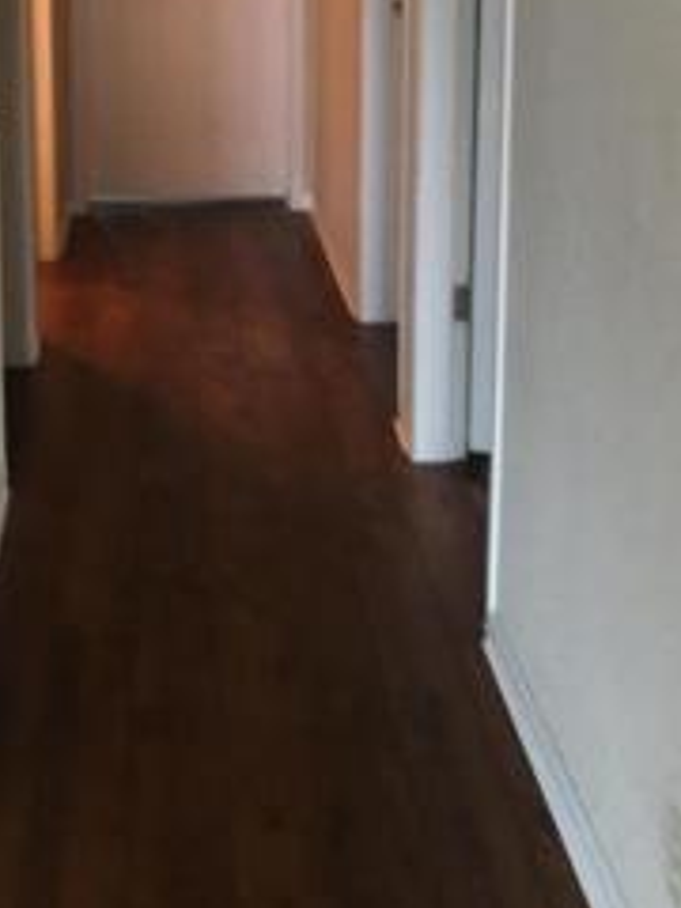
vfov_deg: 32.0
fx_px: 1521
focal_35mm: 58
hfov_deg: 25.2
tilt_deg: -8.4
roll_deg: -1.2
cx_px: 367
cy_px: 140
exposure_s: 1/15
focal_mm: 4.15
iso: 200
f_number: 2.2
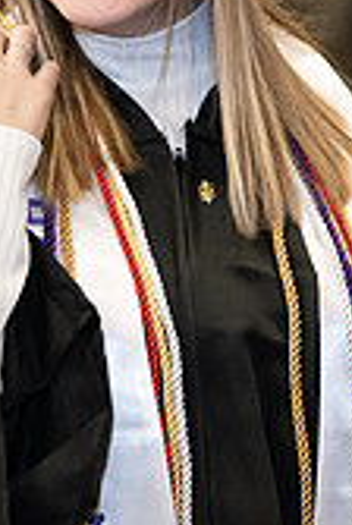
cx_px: 330
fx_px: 4352
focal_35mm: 298
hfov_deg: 4.6
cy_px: 58
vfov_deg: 6.9
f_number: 3.2
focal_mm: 86
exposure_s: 1/200
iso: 2000
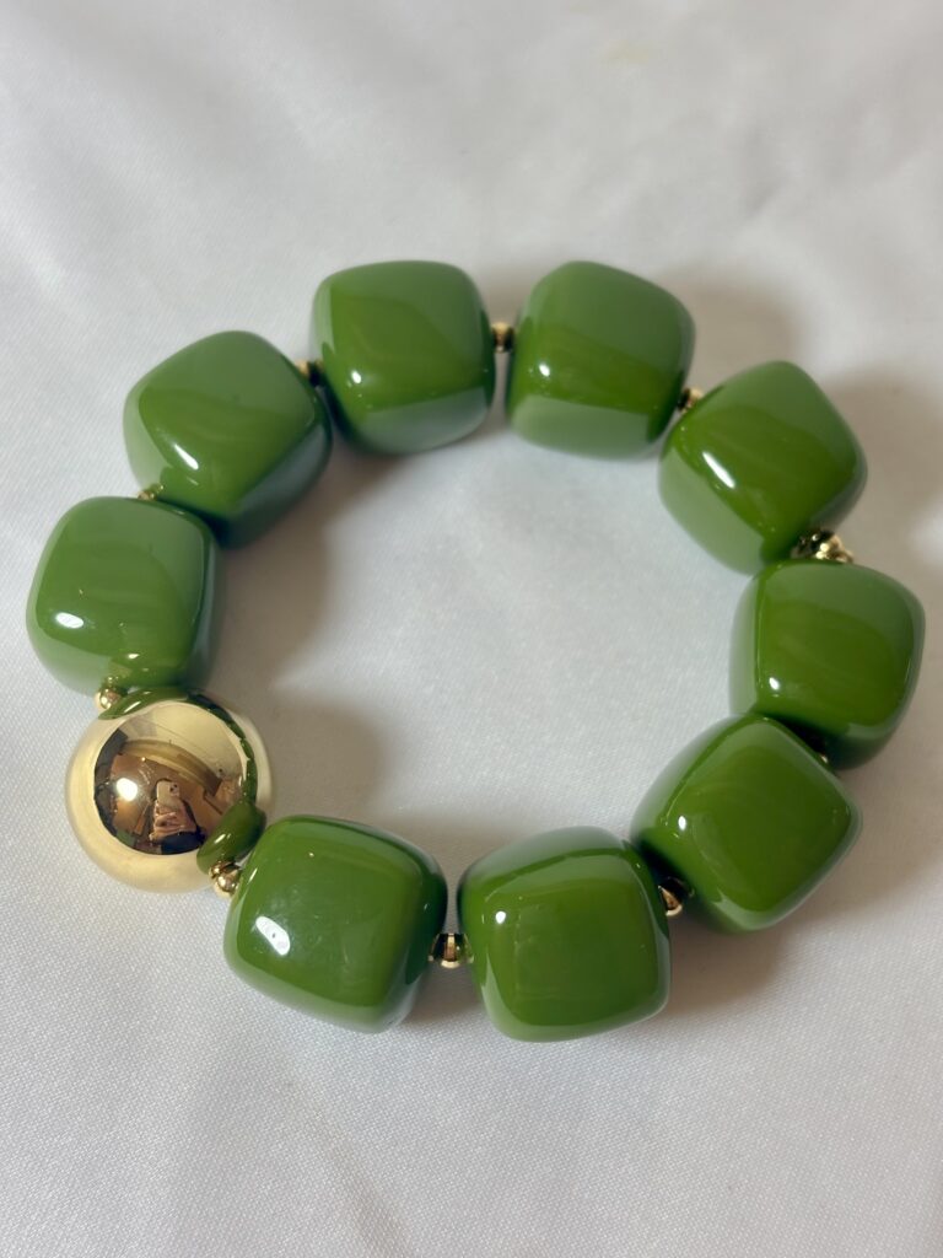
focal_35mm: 52
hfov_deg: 28.0
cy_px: 629
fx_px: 1889
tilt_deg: -67.5
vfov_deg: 36.8
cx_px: 472
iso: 32
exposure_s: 1/113
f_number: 1.6
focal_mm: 5.96
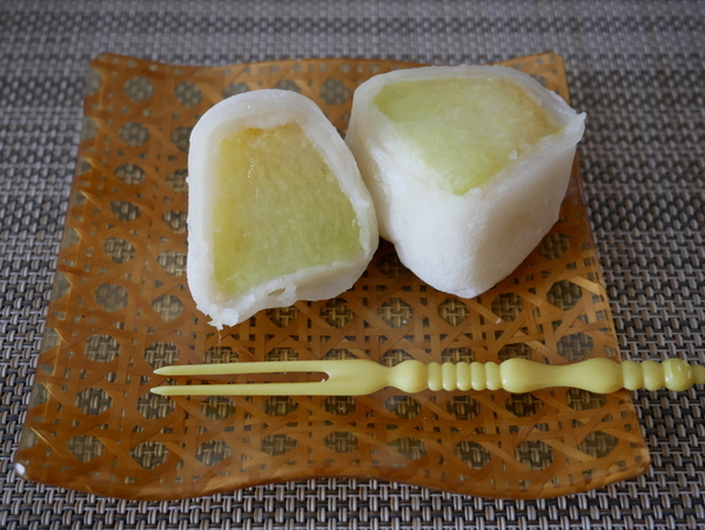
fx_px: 1019
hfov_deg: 38.2
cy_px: 265
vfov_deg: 29.1
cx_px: 352
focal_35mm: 50
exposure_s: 1/20
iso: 800
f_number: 4.5
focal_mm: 25
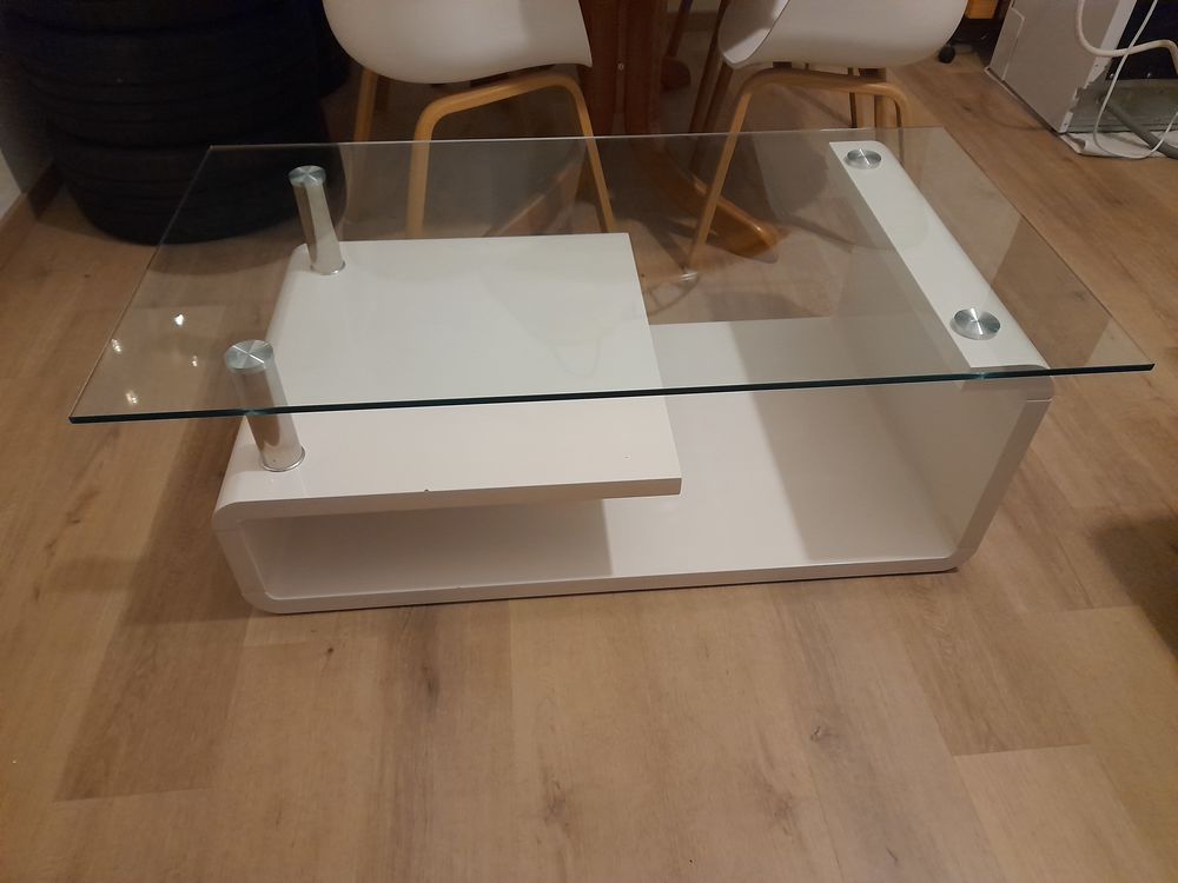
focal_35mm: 25
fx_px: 851
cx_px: 589
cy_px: 442
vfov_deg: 54.9
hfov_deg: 69.4
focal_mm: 4.6
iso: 640
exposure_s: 1/25
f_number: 2
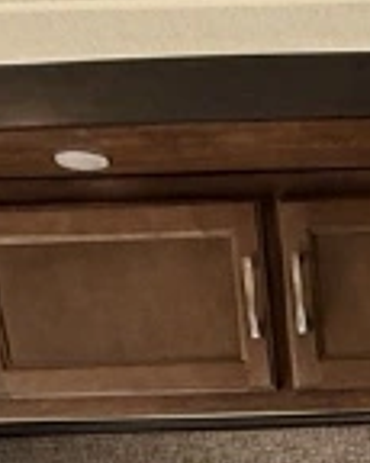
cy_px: 817
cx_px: 499
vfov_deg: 19.4
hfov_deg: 18.5
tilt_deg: -20.6
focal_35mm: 76
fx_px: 1041
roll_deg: +3.1
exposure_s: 1/99
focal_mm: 2.22
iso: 160
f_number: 2.2
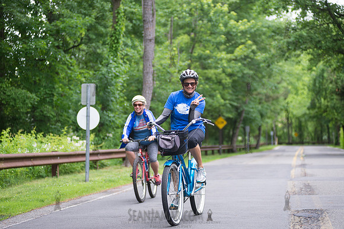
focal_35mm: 80
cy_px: 114
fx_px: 765
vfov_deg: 17.1
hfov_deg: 25.4
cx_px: 172
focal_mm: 80
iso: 640
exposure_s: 1/800
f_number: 2.8
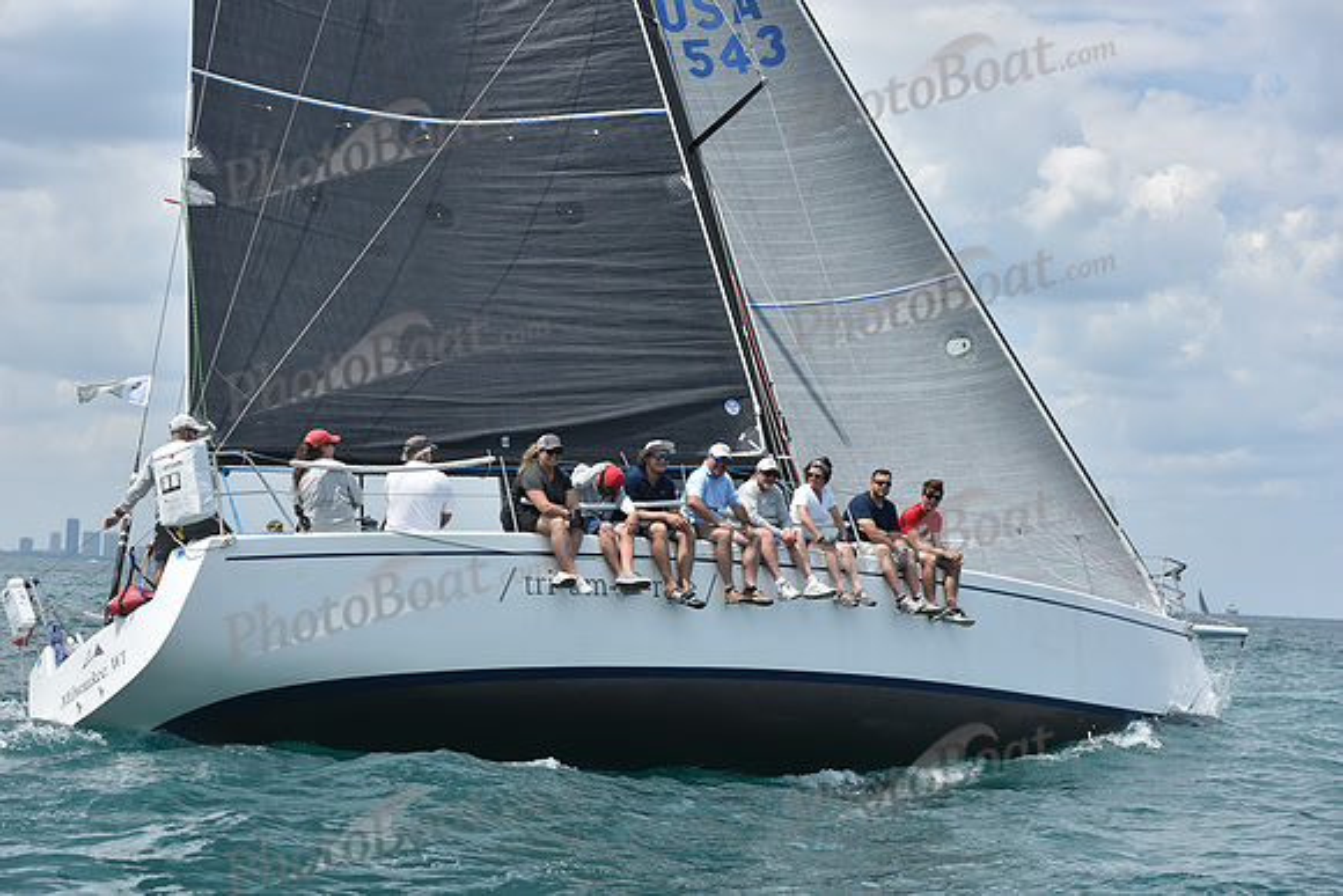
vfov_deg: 19.5
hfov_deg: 28.8
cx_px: 672
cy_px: 448
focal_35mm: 70
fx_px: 2612
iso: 250
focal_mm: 70
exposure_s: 1/1250
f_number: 7.1
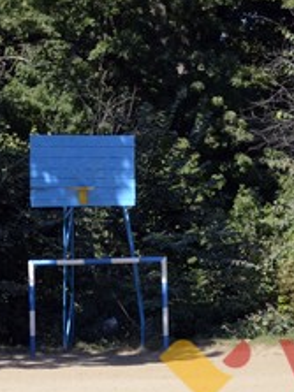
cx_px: 53
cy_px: 133
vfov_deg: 8.0
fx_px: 2817
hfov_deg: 6.0
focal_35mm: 249
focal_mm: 55
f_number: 7.1
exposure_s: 1/200
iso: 100
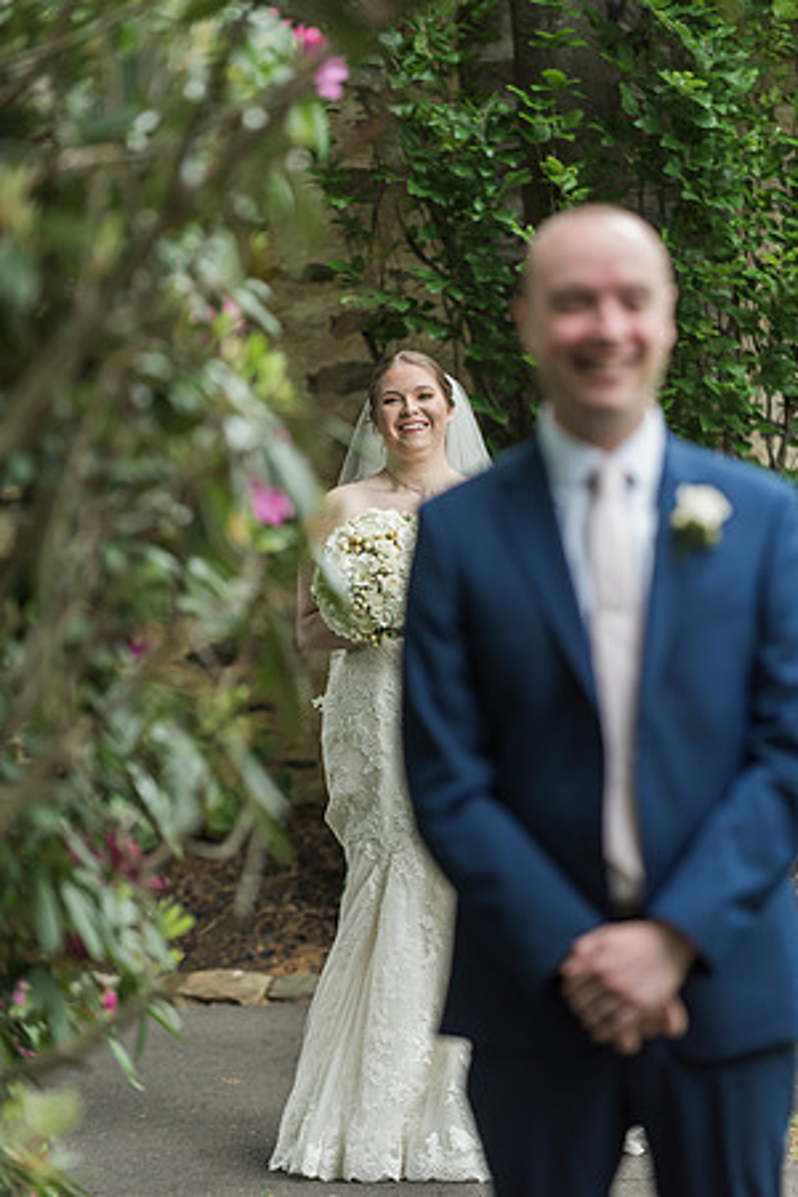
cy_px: 598
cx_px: 399
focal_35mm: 160
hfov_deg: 8.6
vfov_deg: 12.8
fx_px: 5320
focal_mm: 160
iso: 500
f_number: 3.2
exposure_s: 1/200
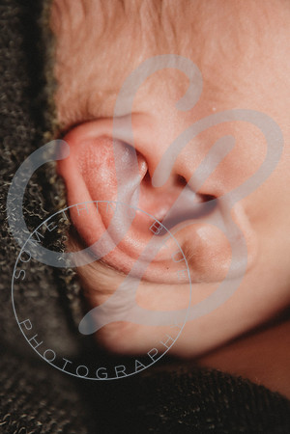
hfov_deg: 19.5
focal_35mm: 70
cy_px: 217
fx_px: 846
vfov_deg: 28.8
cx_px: 145
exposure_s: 1/125
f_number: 5.6
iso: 1000
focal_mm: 70
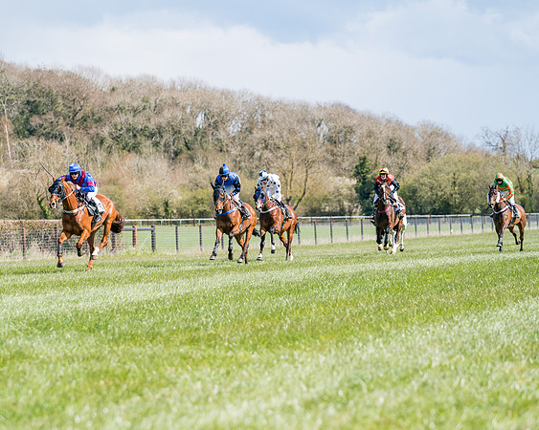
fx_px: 2868
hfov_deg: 10.7
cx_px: 219
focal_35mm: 180
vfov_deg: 8.6
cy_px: 211
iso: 200
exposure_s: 1/1600
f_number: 4
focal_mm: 148
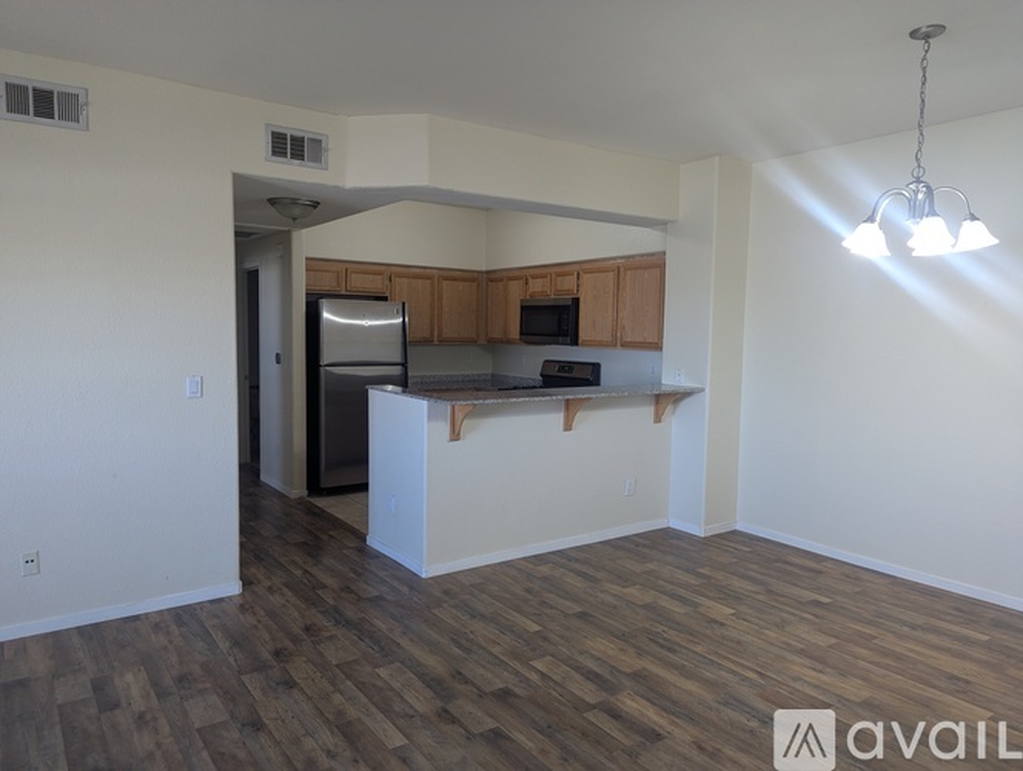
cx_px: 512
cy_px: 386
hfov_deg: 71.5
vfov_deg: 56.9
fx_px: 710
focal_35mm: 24
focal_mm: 6.81
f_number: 1.85
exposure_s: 1/90.9
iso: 127
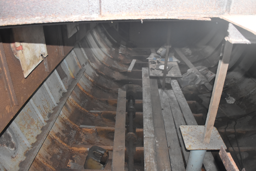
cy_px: 86
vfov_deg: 47.9
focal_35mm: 27
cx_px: 128
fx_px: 192
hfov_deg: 67.4
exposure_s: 1/60
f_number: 3.5
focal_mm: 18
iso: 3200
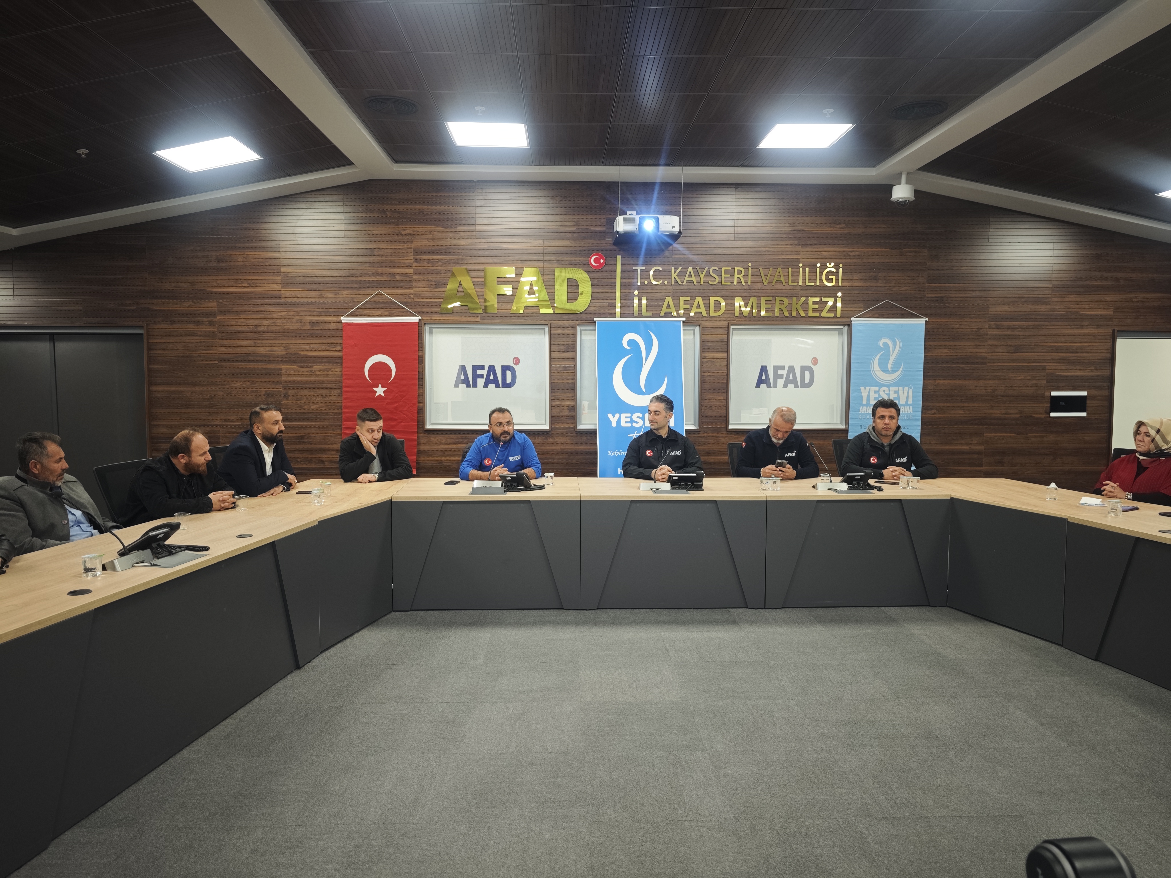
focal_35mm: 23
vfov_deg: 58.9
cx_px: 586
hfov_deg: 73.9
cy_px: 439
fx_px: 778
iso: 250
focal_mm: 8.72
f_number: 1.63
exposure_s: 1/52.4
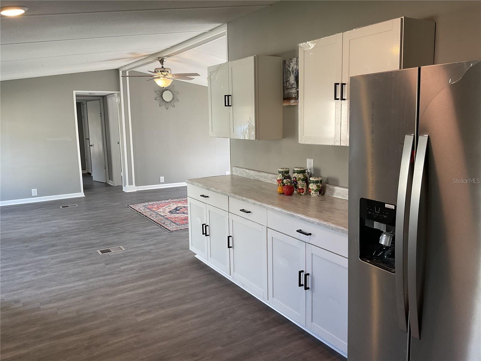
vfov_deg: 48.2
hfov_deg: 61.7
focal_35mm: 29
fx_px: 403
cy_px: 180
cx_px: 240
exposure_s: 1/120
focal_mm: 3
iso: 50
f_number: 1.8
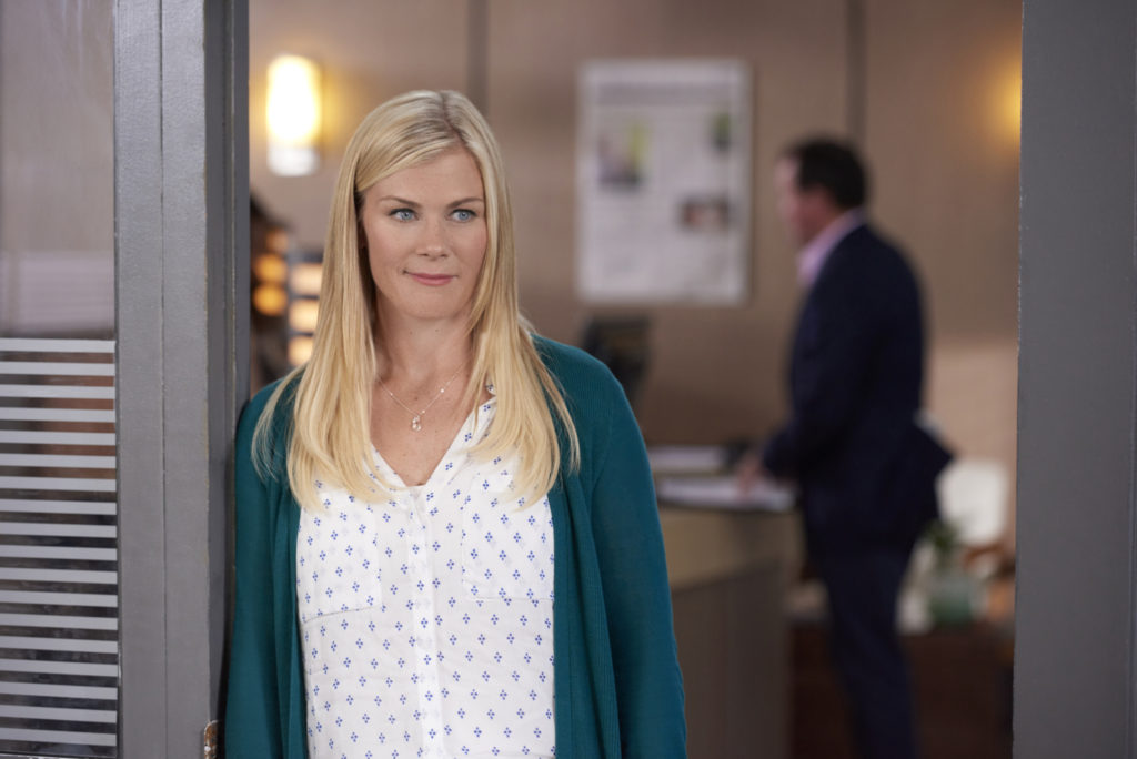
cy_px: 380
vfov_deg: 10.2
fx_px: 4266
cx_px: 568
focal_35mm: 135
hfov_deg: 15.2
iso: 1250
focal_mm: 135
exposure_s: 1/250
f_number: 4
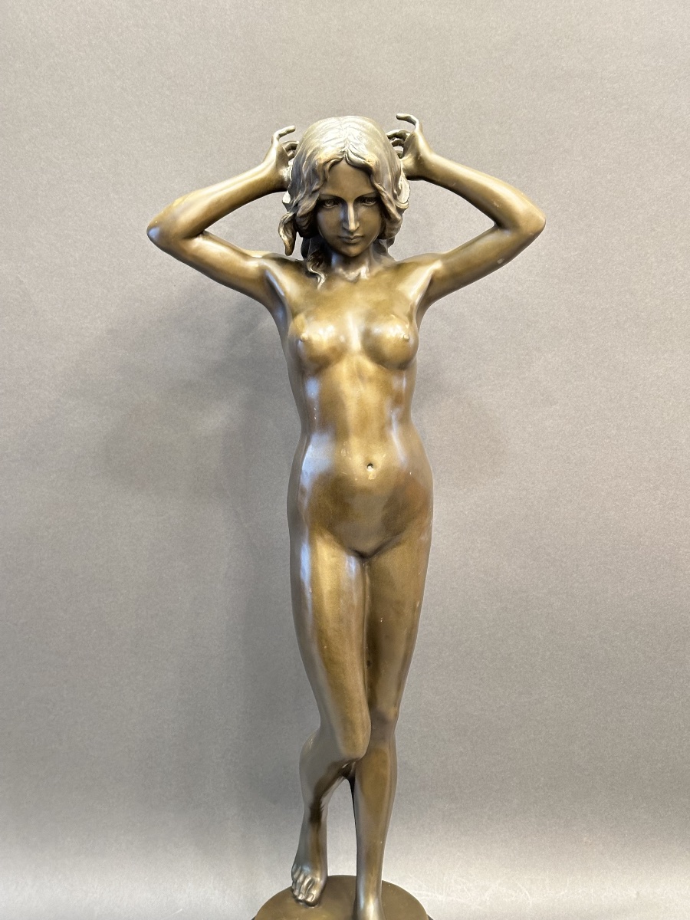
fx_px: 1276
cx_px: 345
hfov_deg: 30.3
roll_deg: -0.3
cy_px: 460
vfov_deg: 39.7
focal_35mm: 48
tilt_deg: -15.7
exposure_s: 1/33
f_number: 1.78
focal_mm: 6.86
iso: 250
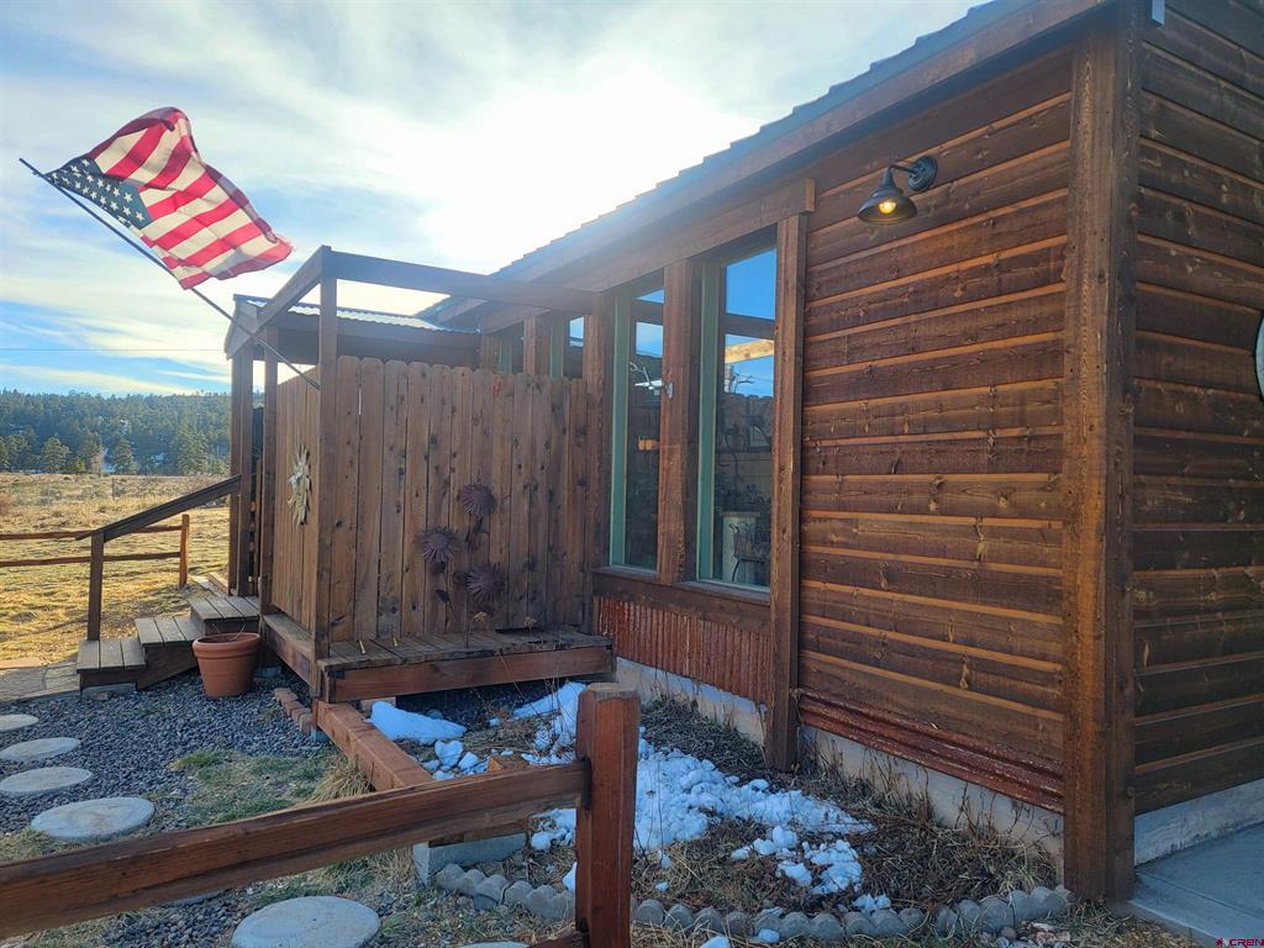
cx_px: 632
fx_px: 876
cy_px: 474
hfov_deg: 71.6
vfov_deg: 56.8
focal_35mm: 24
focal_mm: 6.7
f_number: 1.8
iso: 16
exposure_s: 1/263
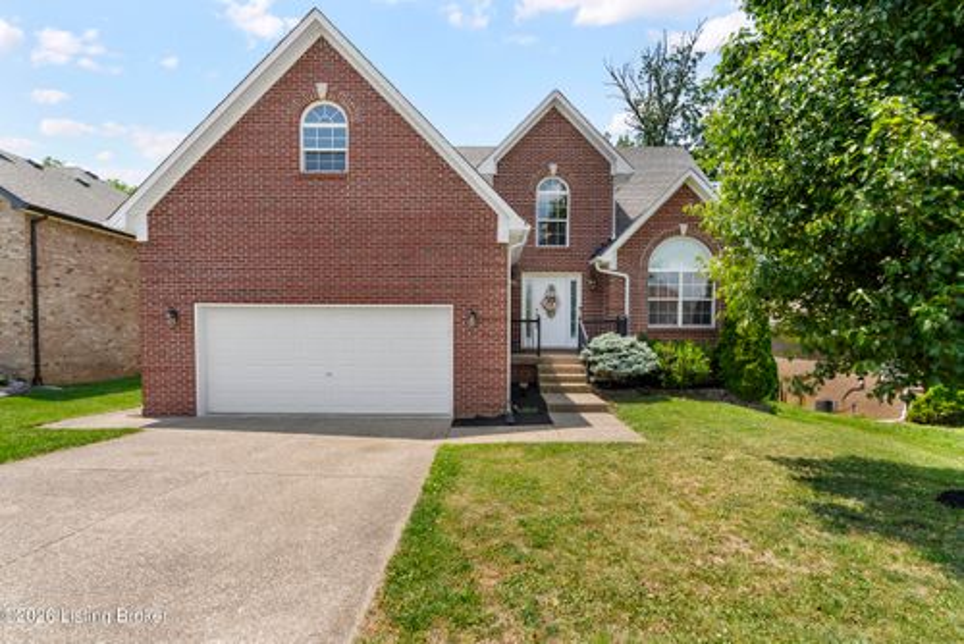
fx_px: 429
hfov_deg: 96.7
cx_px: 482
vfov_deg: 73.8
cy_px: 322
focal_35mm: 16
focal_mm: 16
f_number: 11
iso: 400
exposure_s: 1/400
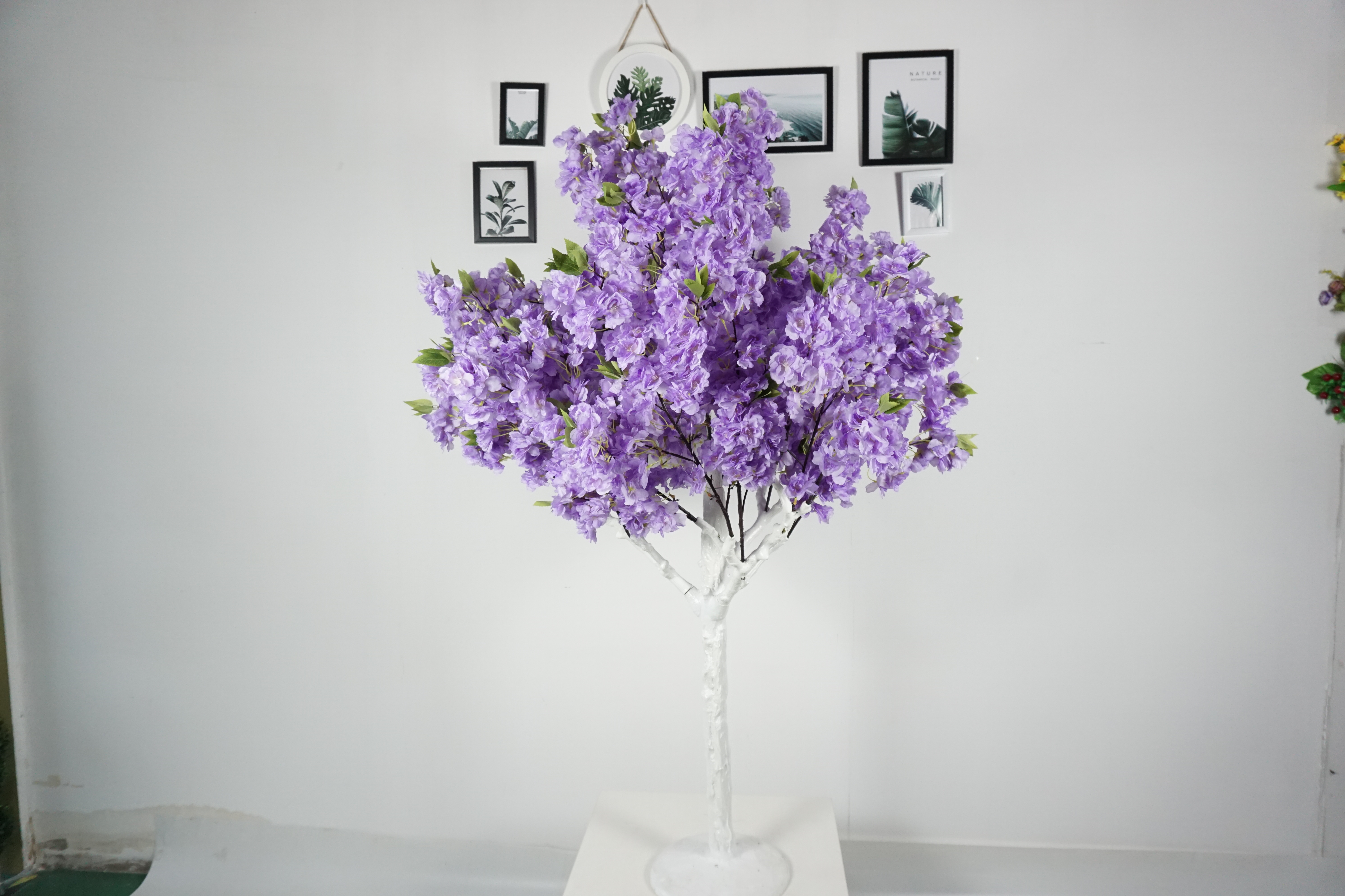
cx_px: 672
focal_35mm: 24
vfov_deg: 53.1
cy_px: 448
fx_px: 897
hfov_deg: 73.7
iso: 1000
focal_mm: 16
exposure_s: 1/100
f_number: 5
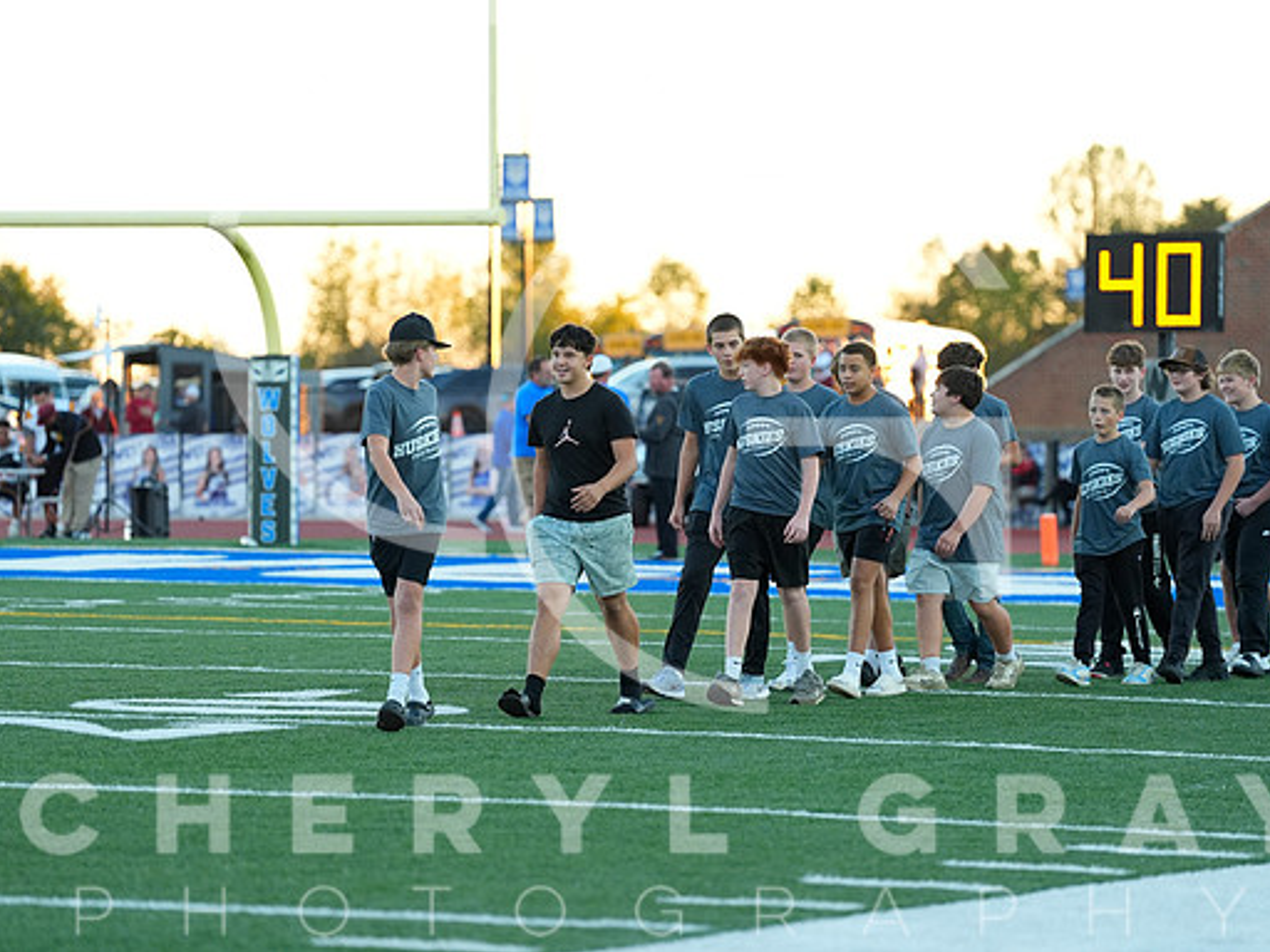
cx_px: 690
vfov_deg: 8.1
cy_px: 475
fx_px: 6714
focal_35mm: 183
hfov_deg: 10.8
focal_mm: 168
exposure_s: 1/1250
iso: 1600
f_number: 3.2
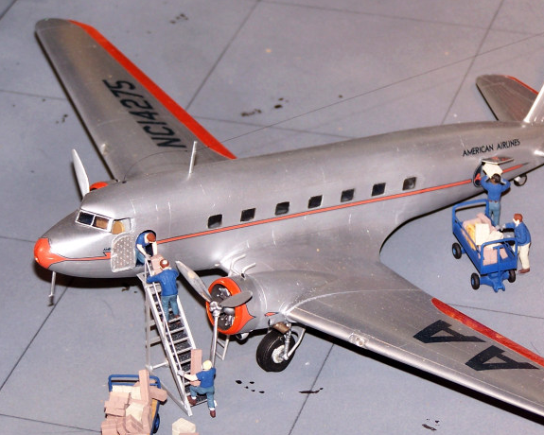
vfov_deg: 9.7
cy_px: 230
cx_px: 354
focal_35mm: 159
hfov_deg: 12.1
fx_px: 2560
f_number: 3.2
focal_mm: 19.4
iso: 80
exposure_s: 1/90
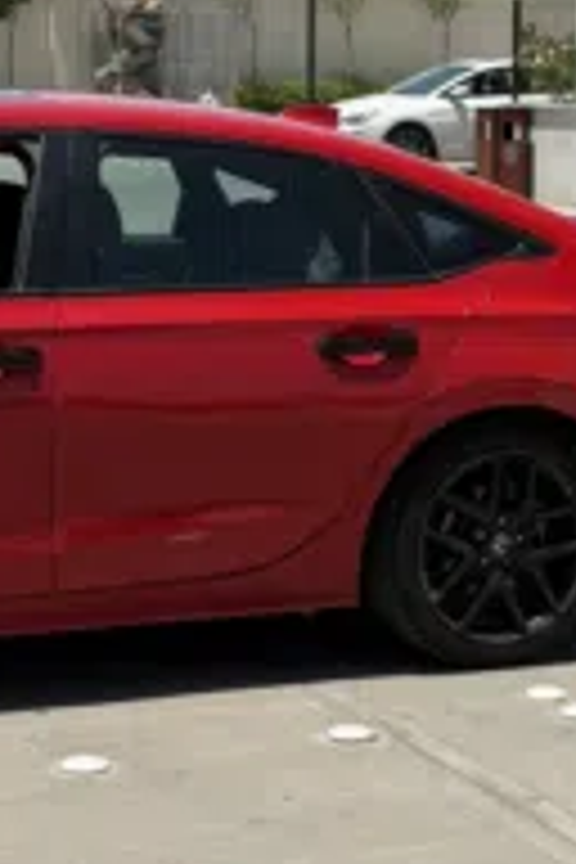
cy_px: 320
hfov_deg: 13.1
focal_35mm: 104
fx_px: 2496
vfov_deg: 19.6
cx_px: 490
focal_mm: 6.76
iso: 64
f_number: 1.78
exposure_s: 1/6024
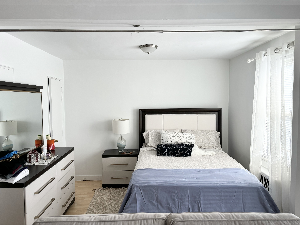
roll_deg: -0.1
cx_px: 150
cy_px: 112
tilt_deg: -3.4
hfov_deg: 67.3
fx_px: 225
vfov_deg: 53.1
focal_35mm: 26
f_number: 1.6
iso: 50
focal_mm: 5.96
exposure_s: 1/192
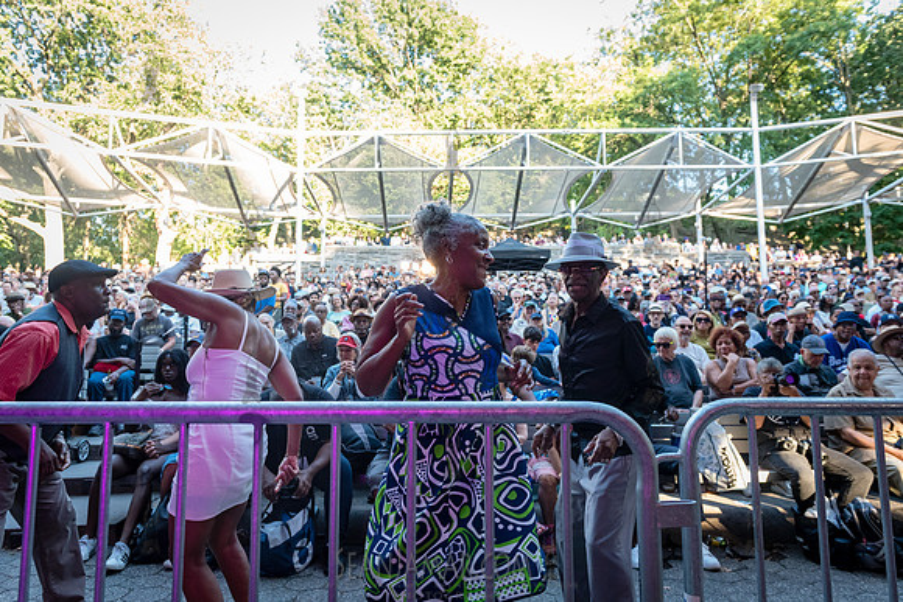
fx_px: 633
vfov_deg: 50.9
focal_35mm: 25
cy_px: 301
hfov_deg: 71.0
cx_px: 452
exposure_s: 1/400
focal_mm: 24
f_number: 4
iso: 3200
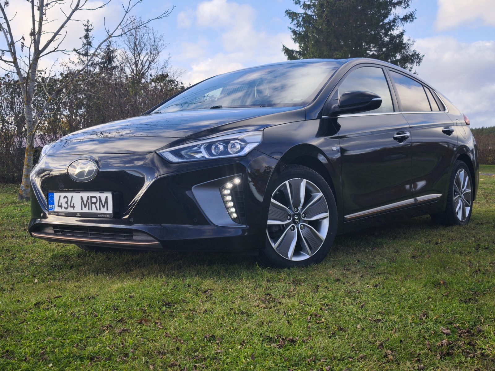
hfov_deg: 41.2
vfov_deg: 31.5
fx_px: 658
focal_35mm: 46
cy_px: 186
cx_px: 248
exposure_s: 1/916
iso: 50
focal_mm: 6.57
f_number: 1.6
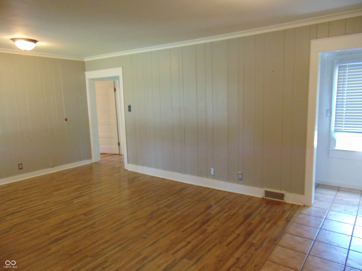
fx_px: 261
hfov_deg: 69.4
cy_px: 136
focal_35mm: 25
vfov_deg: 54.9
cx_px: 181
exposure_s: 1/30
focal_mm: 4.5
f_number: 3
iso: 400
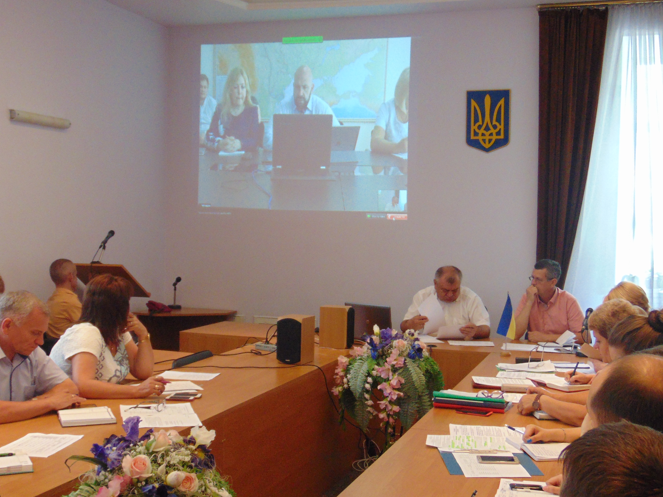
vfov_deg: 31.5
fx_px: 881
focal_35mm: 46
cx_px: 338
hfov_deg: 41.2
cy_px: 267
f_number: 3.2
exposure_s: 1/30
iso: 250
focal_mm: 6.3
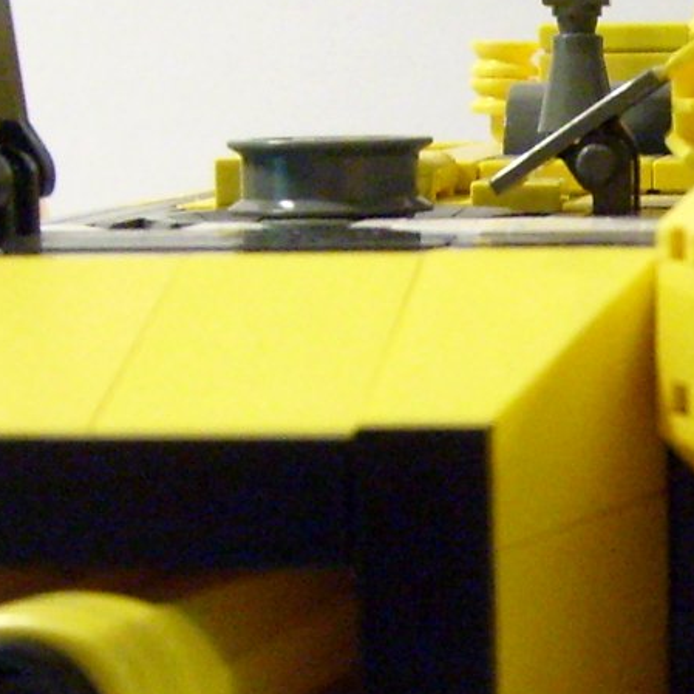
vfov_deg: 12.4
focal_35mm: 141
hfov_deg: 12.1
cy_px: 501
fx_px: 3198
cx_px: 856
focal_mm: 5.8
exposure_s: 1/60
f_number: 2.8
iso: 200
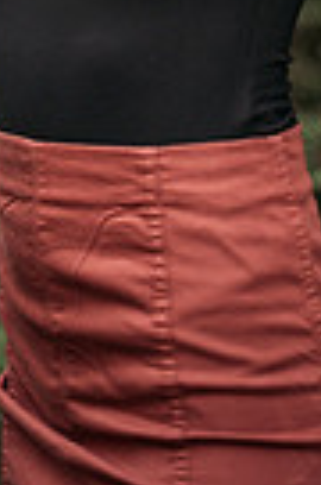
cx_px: 171
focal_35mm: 166
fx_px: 2231
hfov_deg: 8.2
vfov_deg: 12.0
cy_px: -196
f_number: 1.4
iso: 400
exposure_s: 1/160
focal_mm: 50
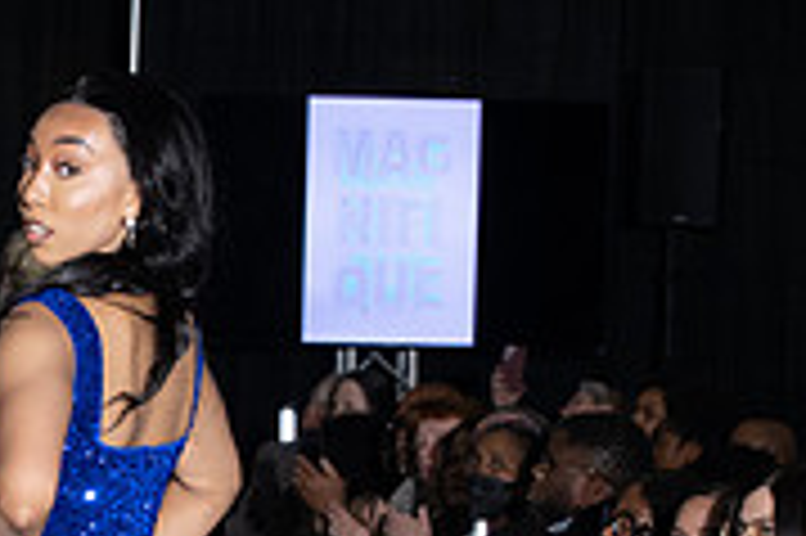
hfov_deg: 8.9
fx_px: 5078
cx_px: -333
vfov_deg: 6.0
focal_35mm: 227
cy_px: 831
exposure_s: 1/160
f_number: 5.6
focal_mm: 70
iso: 1250
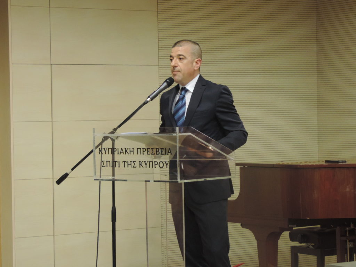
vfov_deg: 12.3
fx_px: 1234
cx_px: 178
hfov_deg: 16.4
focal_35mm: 120
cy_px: 134
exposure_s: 1/25
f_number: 4.2
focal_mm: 21.4
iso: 640
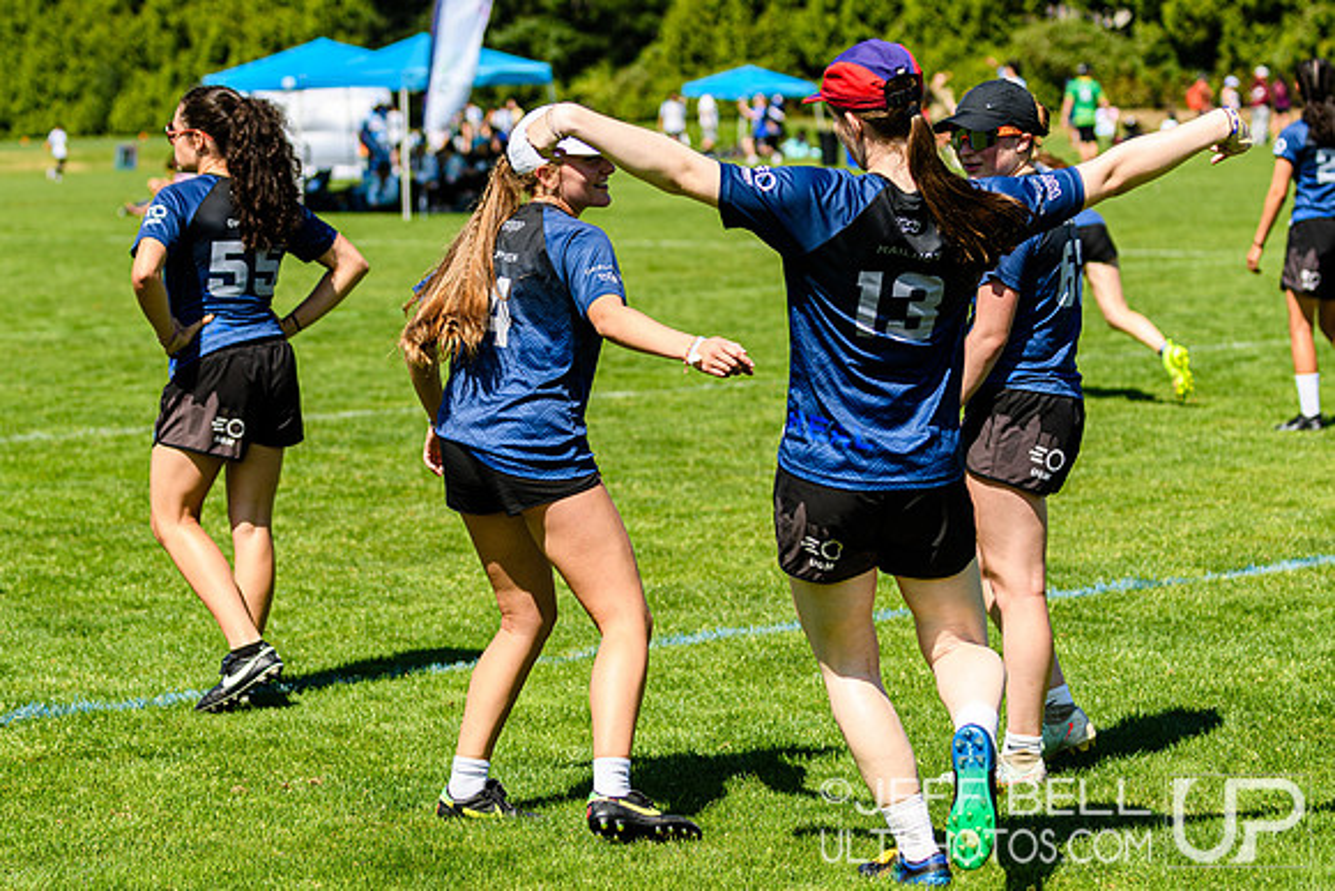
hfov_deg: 17.1
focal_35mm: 120
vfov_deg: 11.5
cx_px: 576
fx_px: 4433
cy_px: 429
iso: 100
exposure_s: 1/1250
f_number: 3.2
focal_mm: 70
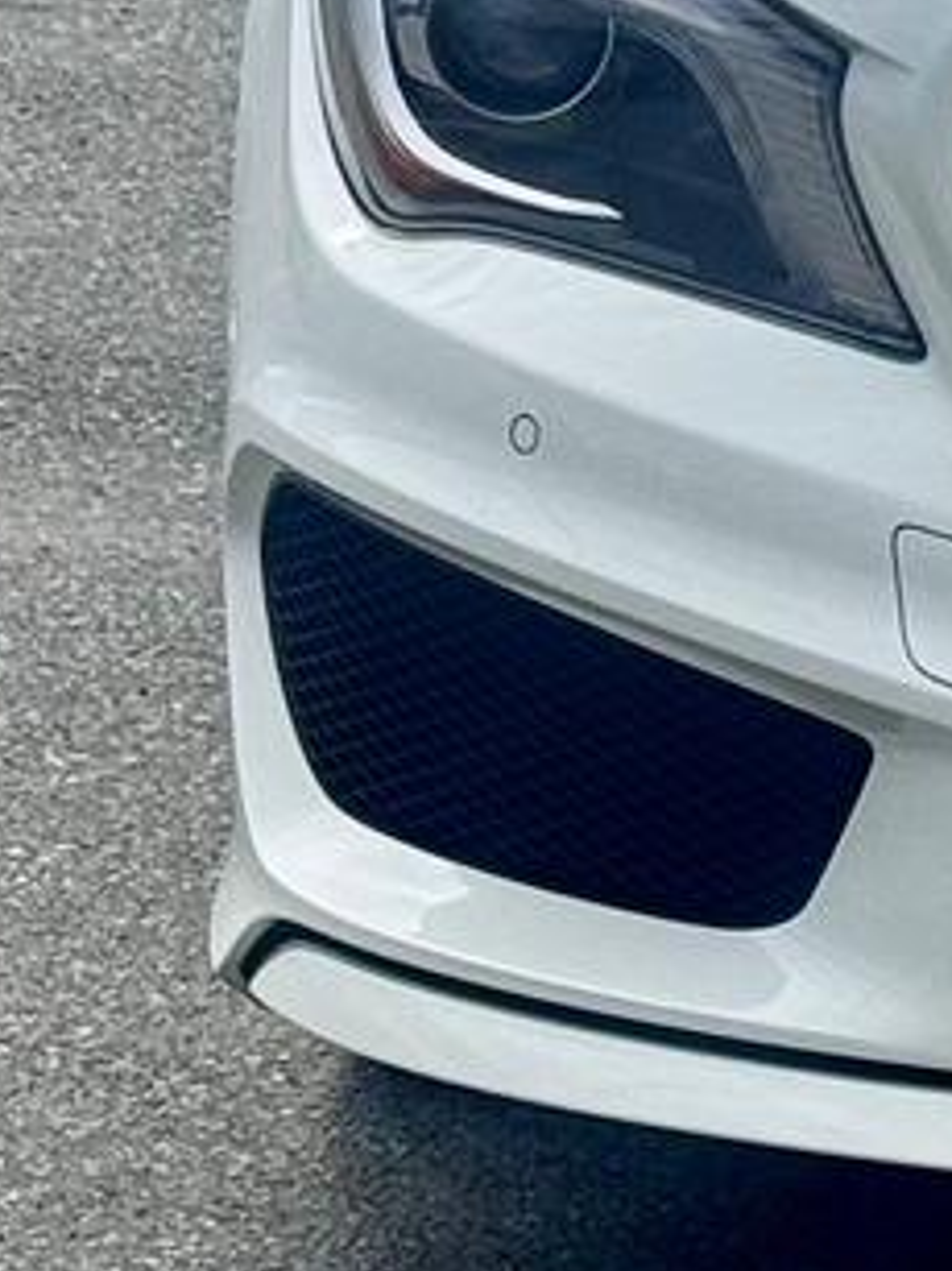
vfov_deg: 9.7
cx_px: 2057
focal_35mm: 200
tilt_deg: -7.9
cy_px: -402
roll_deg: -1.6
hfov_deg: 7.1
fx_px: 7339
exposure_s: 1/7092
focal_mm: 6.76
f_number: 1.78
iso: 64
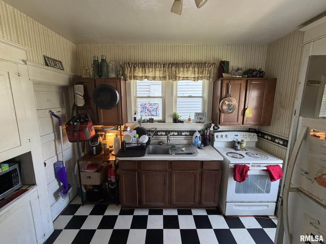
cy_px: 122
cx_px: 163
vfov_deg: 85.7
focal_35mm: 14
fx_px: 132
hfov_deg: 102.1
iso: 200
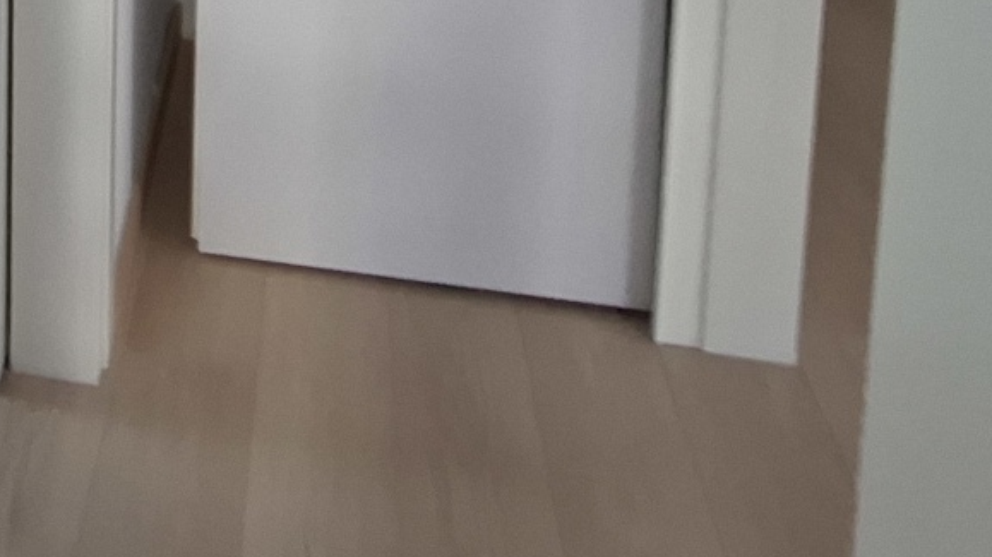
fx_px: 1236
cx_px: 43
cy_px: -473
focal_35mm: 47
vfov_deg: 18.9
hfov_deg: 39.5
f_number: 2.2
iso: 200
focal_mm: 1.74
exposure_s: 1/24
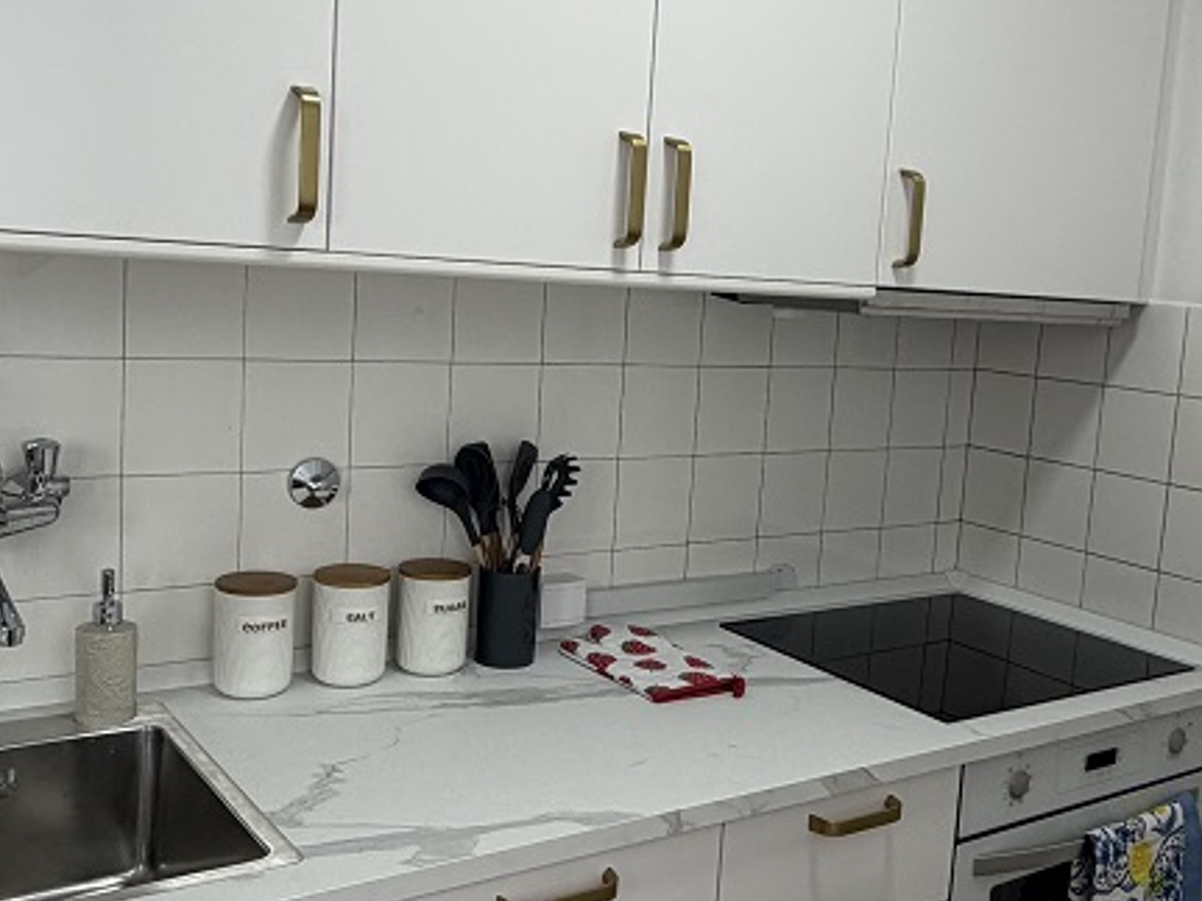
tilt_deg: -7.2
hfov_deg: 47.7
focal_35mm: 39
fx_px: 1354
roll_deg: -3.5
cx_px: 692
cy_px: 424
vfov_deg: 36.8
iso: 100
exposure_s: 1/121
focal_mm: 2.22
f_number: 2.2
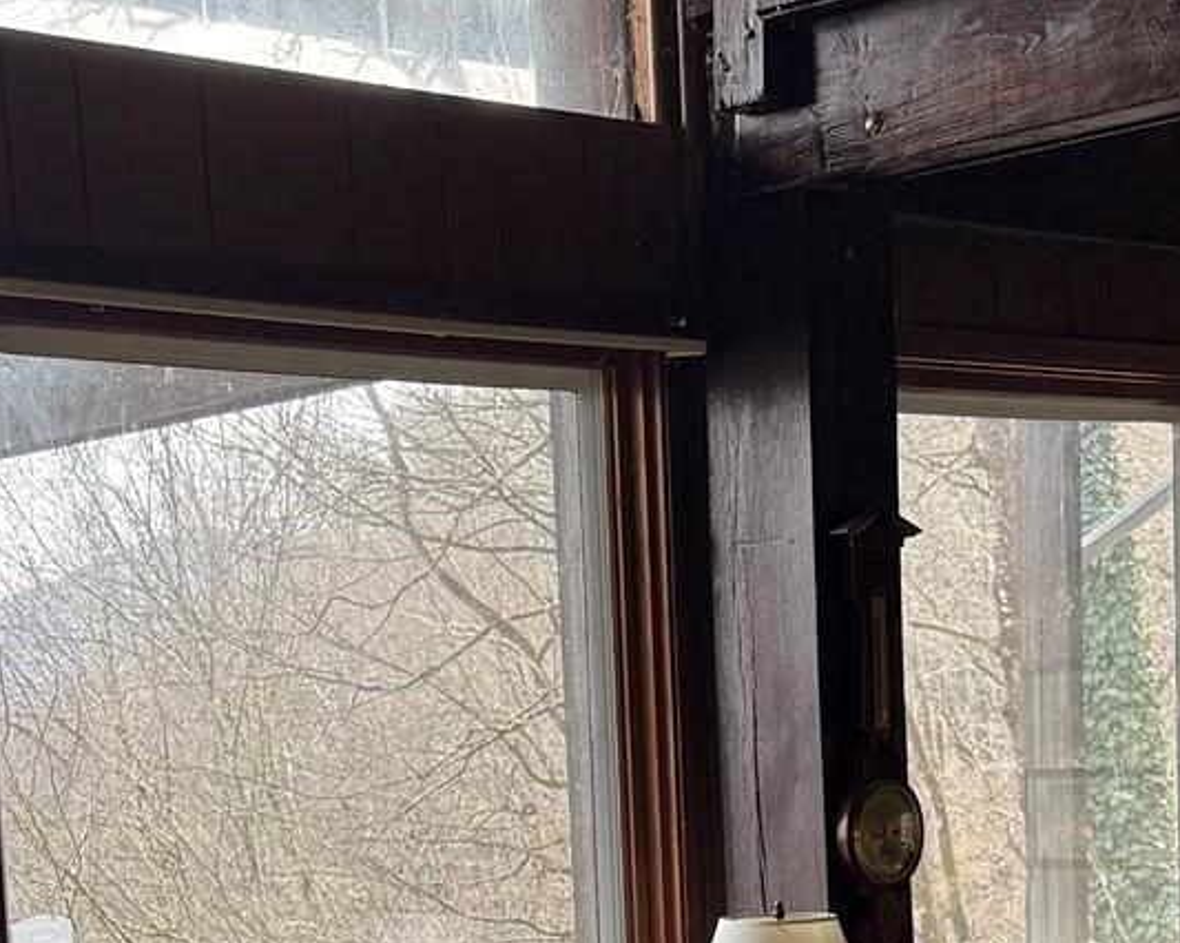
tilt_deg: -8.7
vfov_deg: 16.4
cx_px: 565
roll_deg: +2.5
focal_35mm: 90
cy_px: 1131
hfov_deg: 21.3
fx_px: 3142
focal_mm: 6.76
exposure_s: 1/121
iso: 64
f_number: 1.78
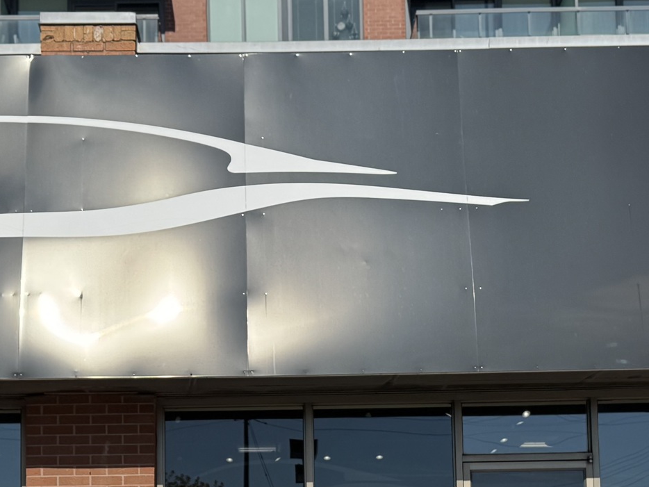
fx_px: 1388
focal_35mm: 74
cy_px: 525
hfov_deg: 26.3
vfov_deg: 19.2
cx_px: 254
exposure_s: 1/7092
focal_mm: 6.76
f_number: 1.78
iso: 80
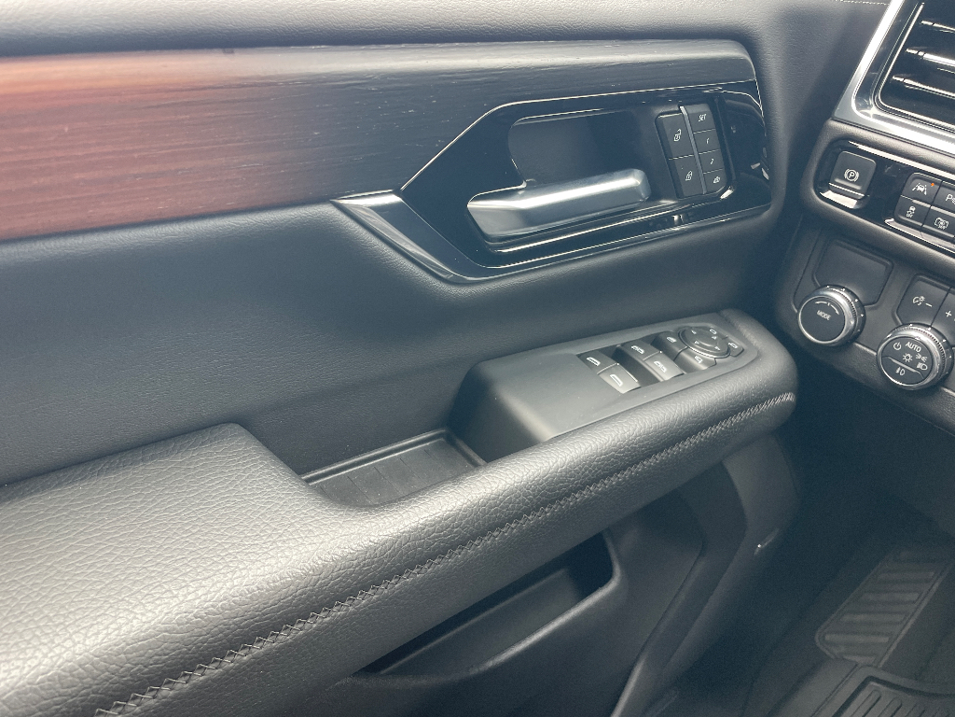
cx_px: 478
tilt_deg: -35.0
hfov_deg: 67.3
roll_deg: -0.7
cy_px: 358
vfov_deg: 53.1
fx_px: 717
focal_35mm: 26
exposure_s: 1/121
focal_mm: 4.2
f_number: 1.6
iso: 100
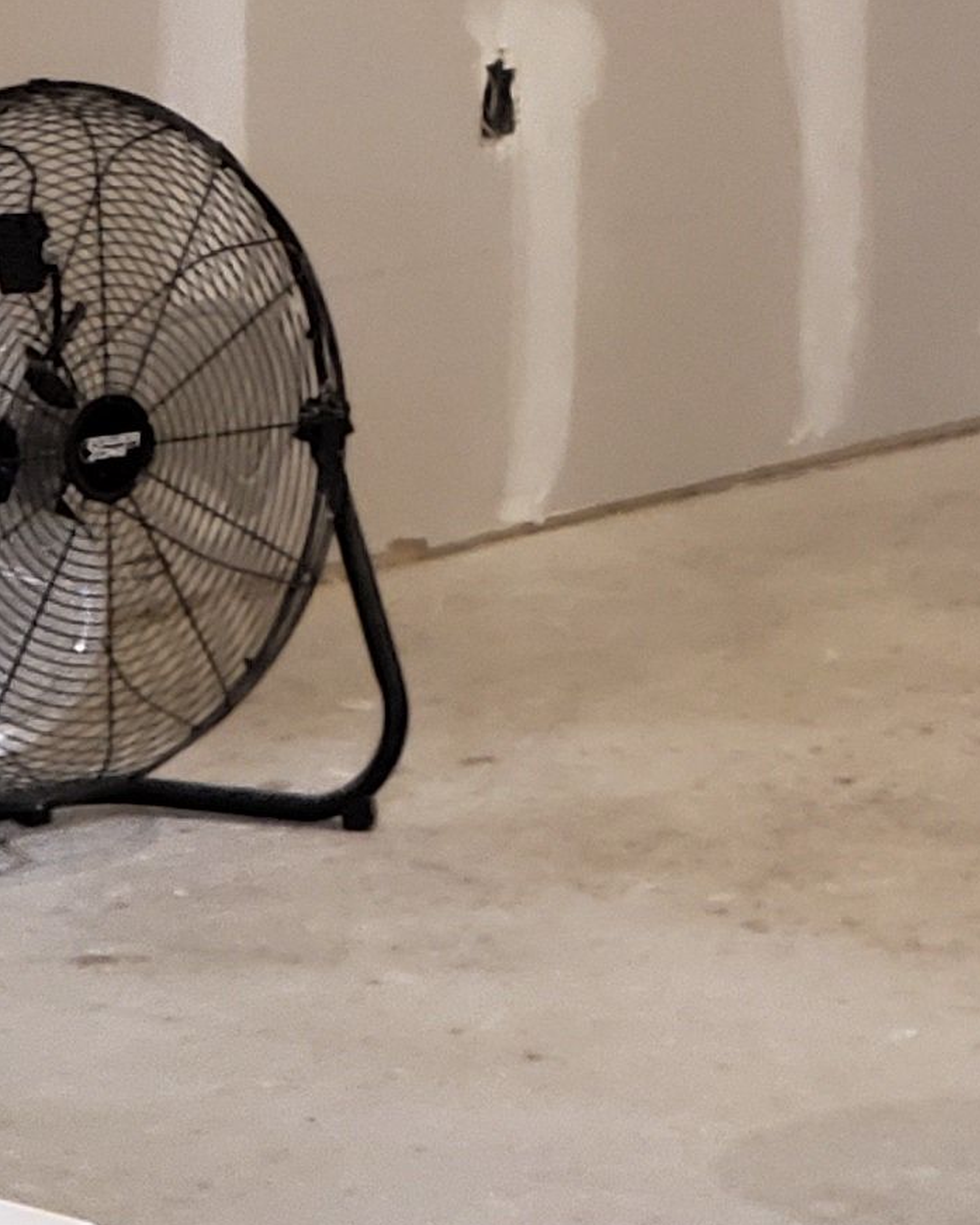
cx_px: 762
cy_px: -737
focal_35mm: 235
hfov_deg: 6.6
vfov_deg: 8.0
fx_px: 8518
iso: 400
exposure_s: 1/15
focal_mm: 6
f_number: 2.4
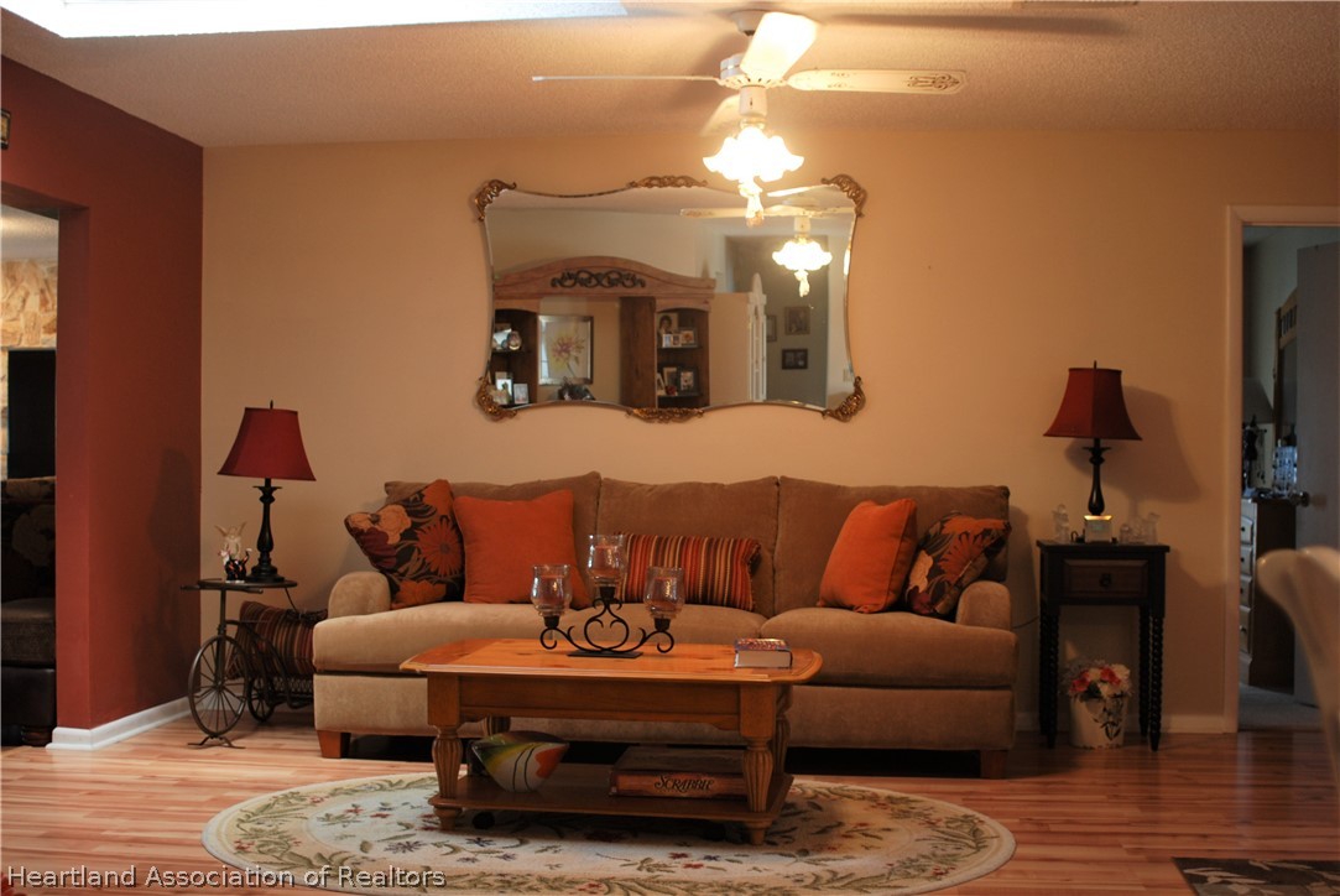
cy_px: 448
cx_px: 670
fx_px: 1565
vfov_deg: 32.0
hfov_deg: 46.4
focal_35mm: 42
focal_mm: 28
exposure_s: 1/20
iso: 200
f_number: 2.8
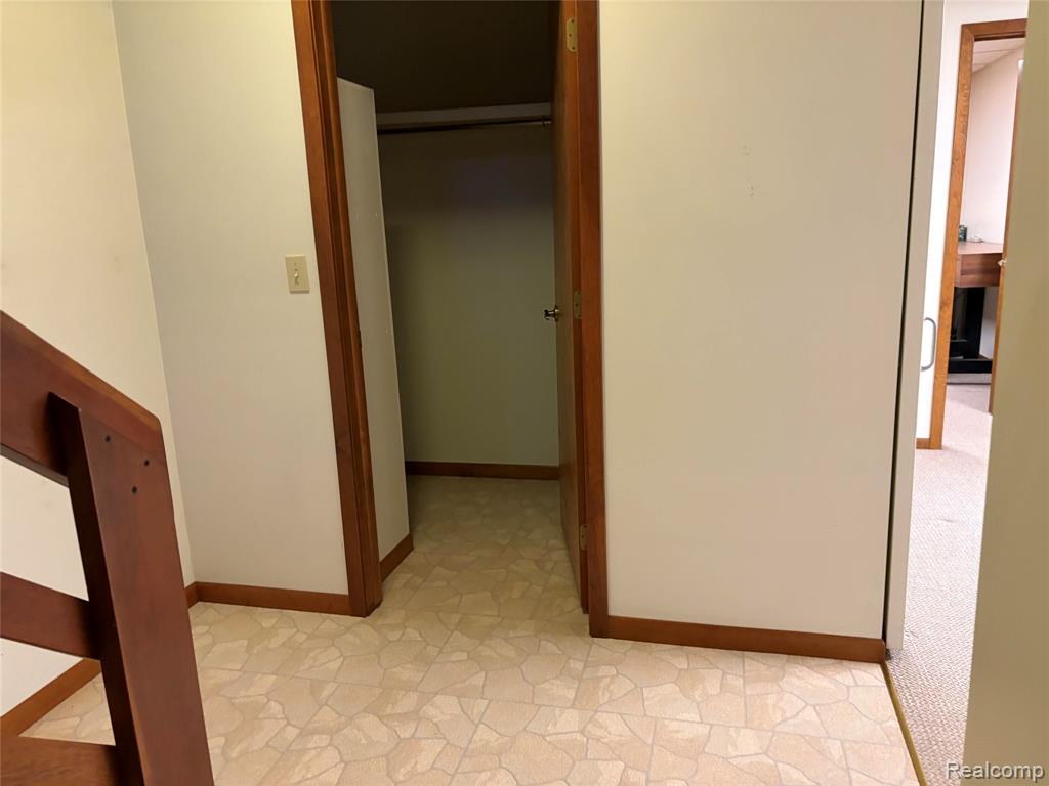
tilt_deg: -12.5
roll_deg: +3.2
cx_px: 524
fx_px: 788
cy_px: 393
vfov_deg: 53.1
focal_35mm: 26
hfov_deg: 67.3
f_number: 1.6
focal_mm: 5.96
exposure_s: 1/60
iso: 320
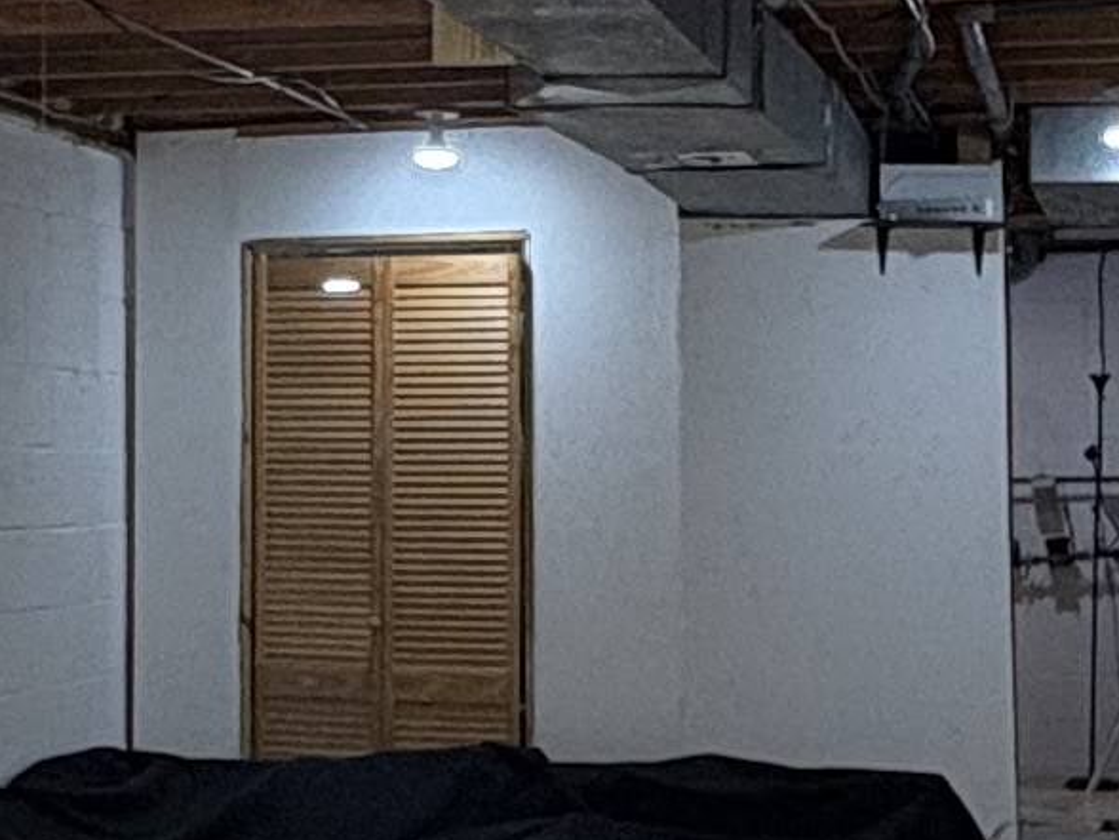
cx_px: 362
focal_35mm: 96
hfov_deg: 20.4
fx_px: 3103
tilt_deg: +7.7
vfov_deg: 15.3
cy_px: 210
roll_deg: +0.3
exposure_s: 1/120
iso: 200
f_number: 2.2
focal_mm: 2.22
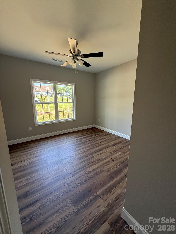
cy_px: 117
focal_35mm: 14
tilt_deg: -9.5
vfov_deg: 102.1
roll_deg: -0.3
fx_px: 95
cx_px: 88
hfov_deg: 85.7
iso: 160
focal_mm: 2.22
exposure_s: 1/99
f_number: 2.2
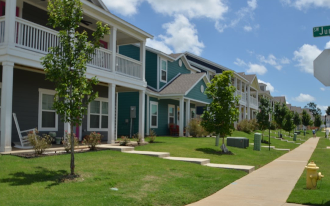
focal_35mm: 37
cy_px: 108
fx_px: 333
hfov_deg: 52.8
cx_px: 166
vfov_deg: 34.4
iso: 100
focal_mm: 24
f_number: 9
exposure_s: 1/320
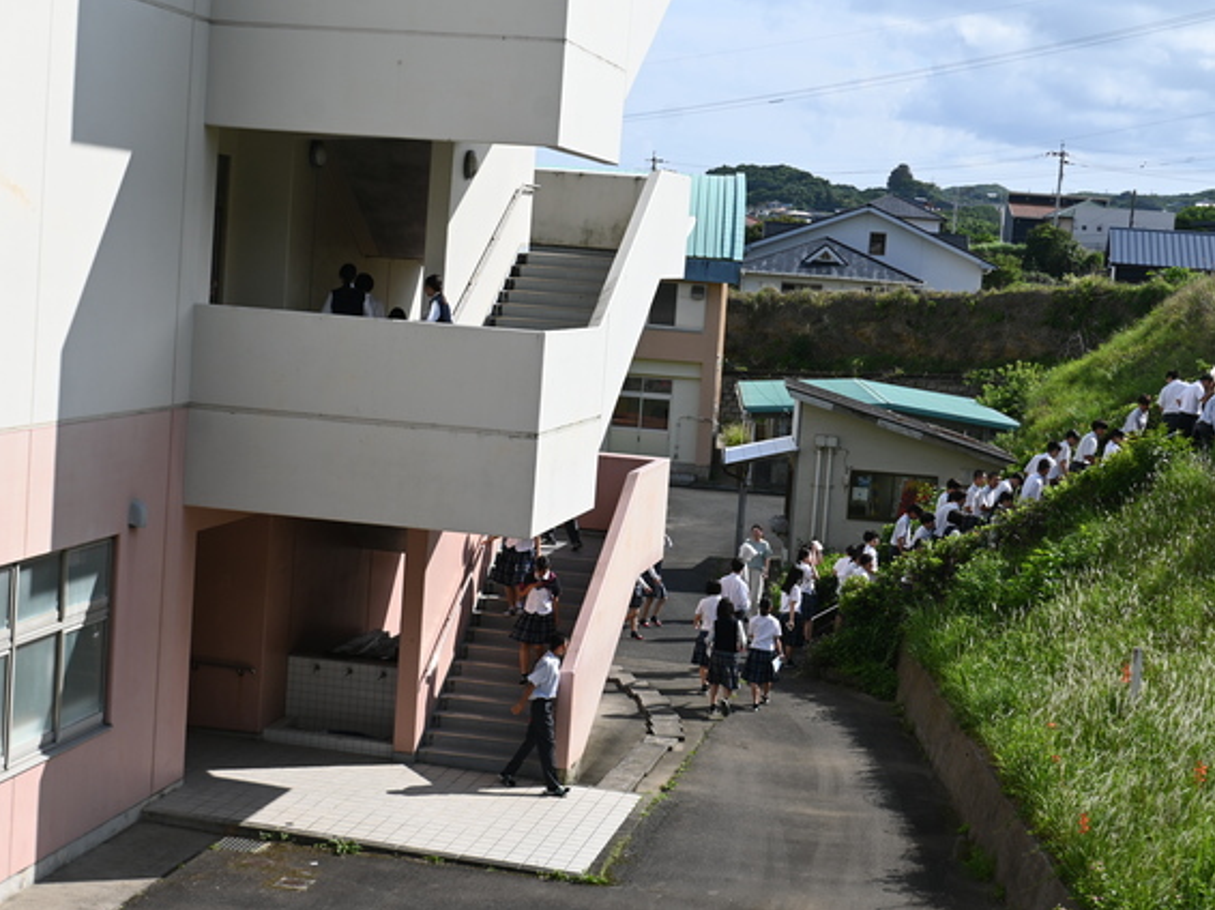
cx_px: 545
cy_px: 454
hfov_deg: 31.2
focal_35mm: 62
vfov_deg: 23.6
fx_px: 2175
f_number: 7.1
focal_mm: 38
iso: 100
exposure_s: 1/400
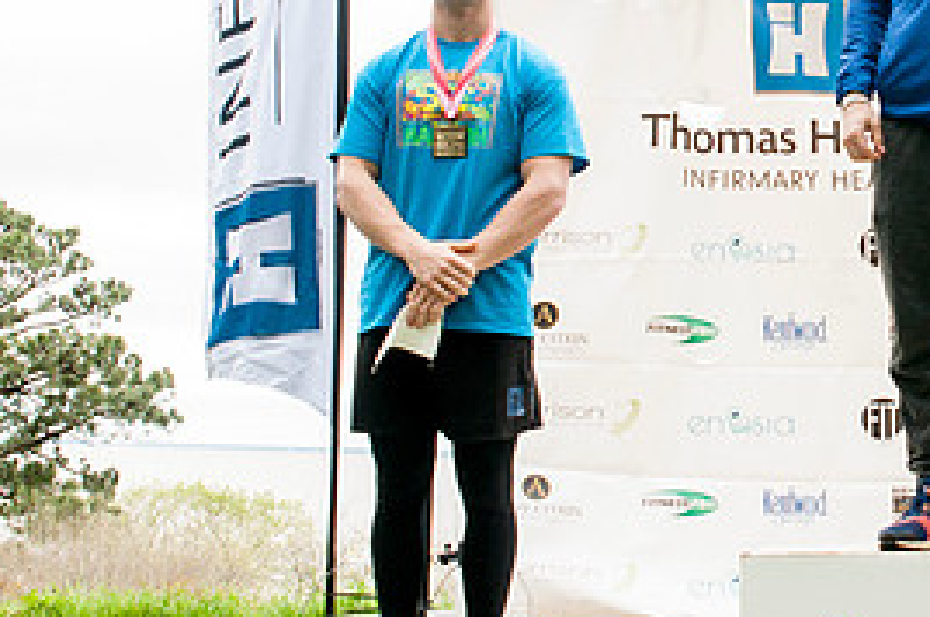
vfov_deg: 17.4
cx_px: 906
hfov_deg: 24.9
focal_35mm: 78
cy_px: 168
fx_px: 2013
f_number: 5.6
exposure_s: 1/160
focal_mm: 24
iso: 640
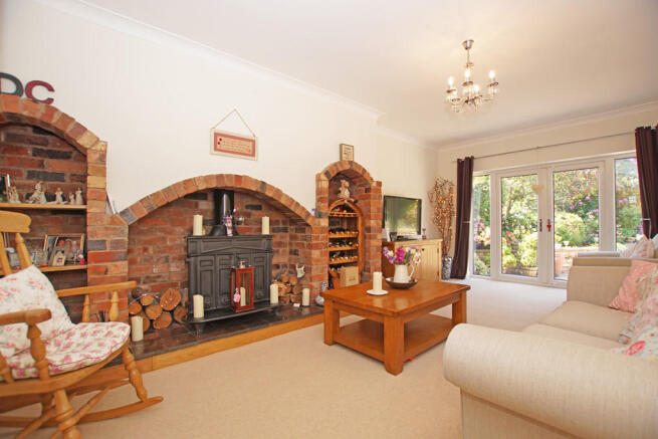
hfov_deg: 100.4
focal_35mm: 15
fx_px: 274
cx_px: 329
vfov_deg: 77.4
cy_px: 220
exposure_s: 1/60
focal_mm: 10
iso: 200
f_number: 3.5
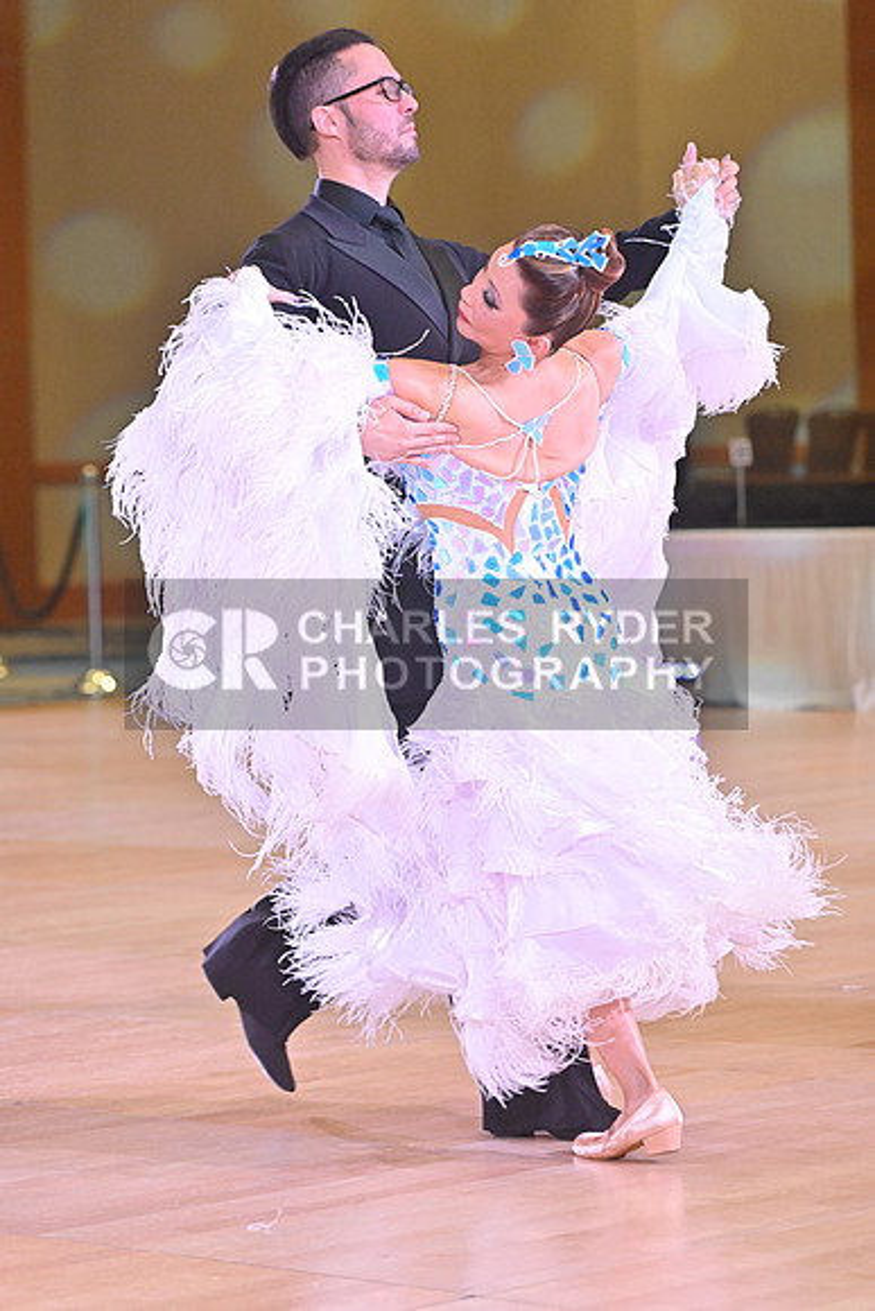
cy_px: 656
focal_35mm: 130
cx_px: 438
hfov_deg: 10.6
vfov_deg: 15.8
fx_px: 4736
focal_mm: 130
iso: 5000
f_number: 5
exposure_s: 1/400
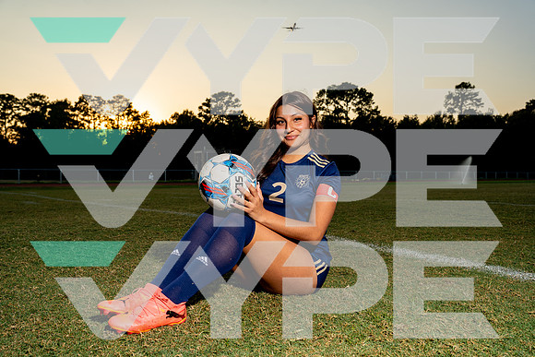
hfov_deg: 57.1
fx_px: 492
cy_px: 178
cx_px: 268
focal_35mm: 33
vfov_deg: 39.9
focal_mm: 33
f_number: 5.6
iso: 250
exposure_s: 1/800
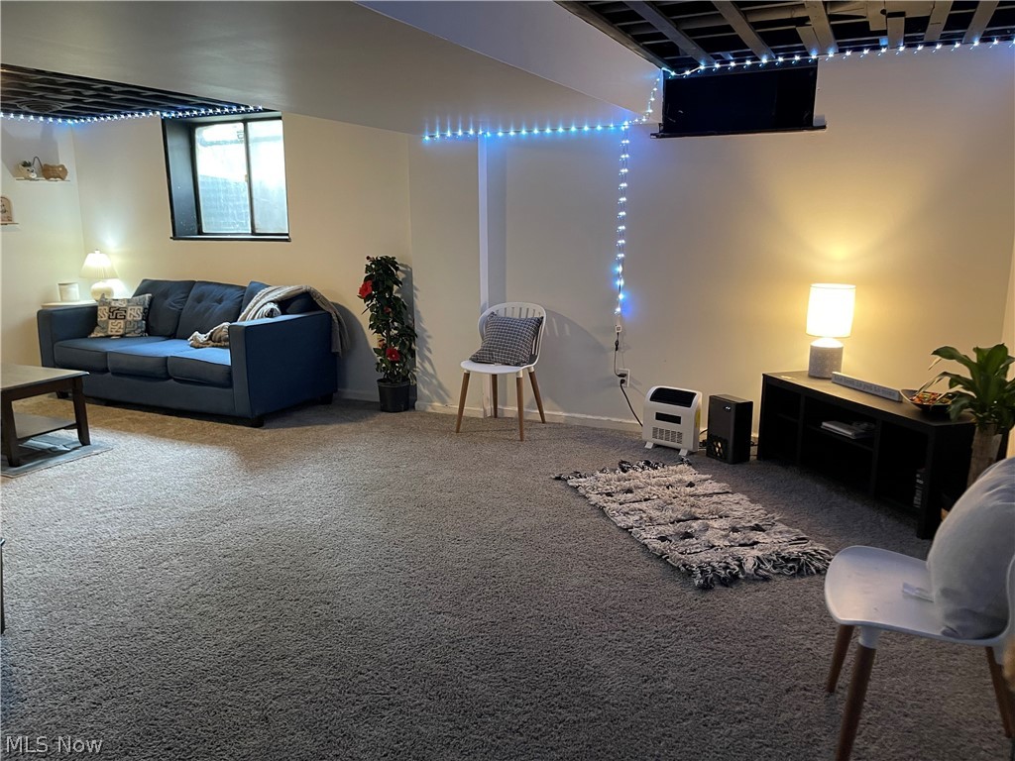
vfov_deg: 54.9
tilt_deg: -12.0
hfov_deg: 69.4
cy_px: 380
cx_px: 508
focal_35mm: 25
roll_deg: +0.1
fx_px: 733
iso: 400
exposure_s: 1/60
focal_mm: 5.1
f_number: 1.6
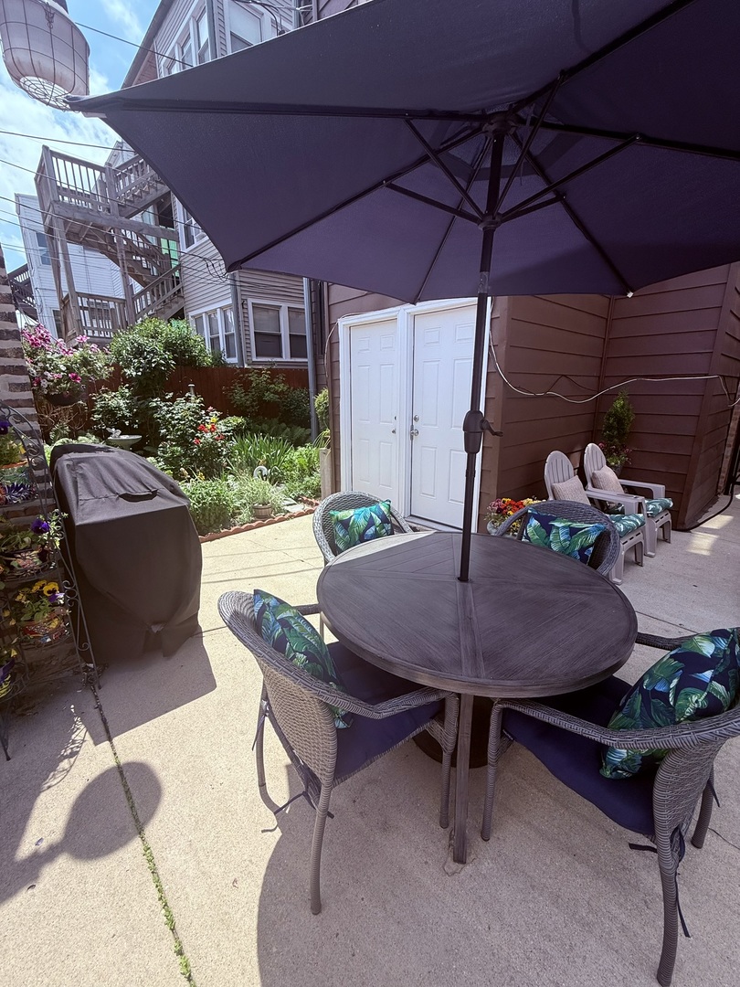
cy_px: 494
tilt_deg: -13.6
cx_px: 370
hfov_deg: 85.7
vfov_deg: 102.1
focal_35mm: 14
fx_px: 399
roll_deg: +0.3
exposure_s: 1/1312
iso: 50
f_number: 2.2
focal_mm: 2.22
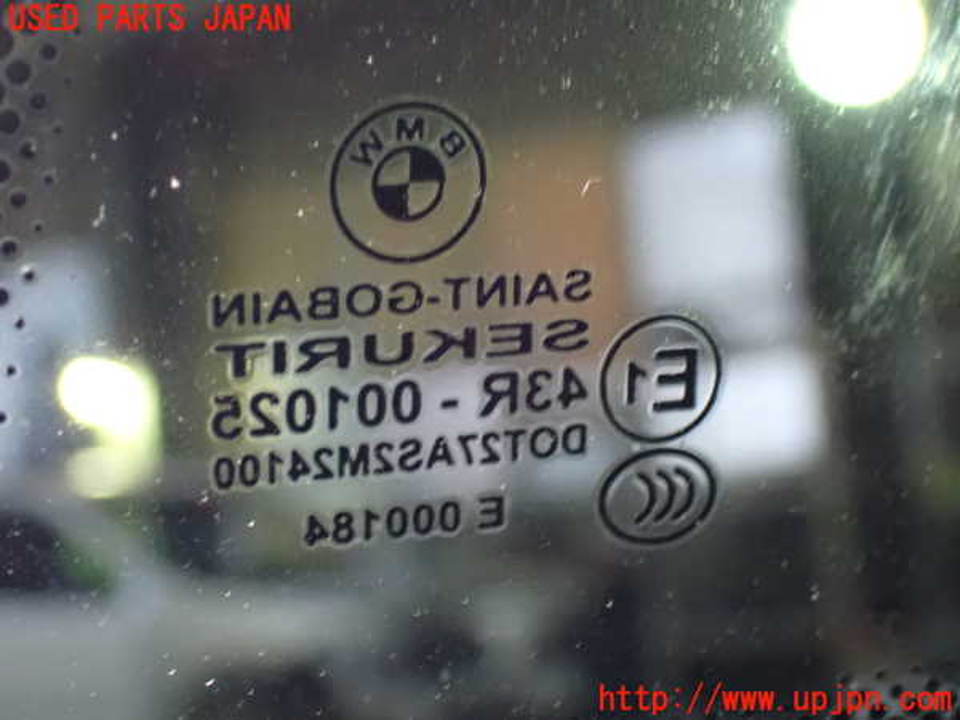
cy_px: 360
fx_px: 2274
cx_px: 480
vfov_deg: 18.0
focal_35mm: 82
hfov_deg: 23.8
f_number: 4.3
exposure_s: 1/10
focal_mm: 14.62
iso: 1600
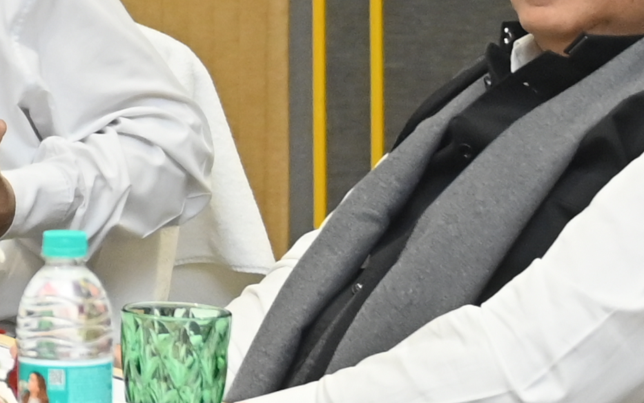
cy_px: -138
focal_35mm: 264
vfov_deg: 4.9
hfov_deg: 7.7
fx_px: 4633
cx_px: -594
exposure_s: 1/125
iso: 2000
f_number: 4
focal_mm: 40
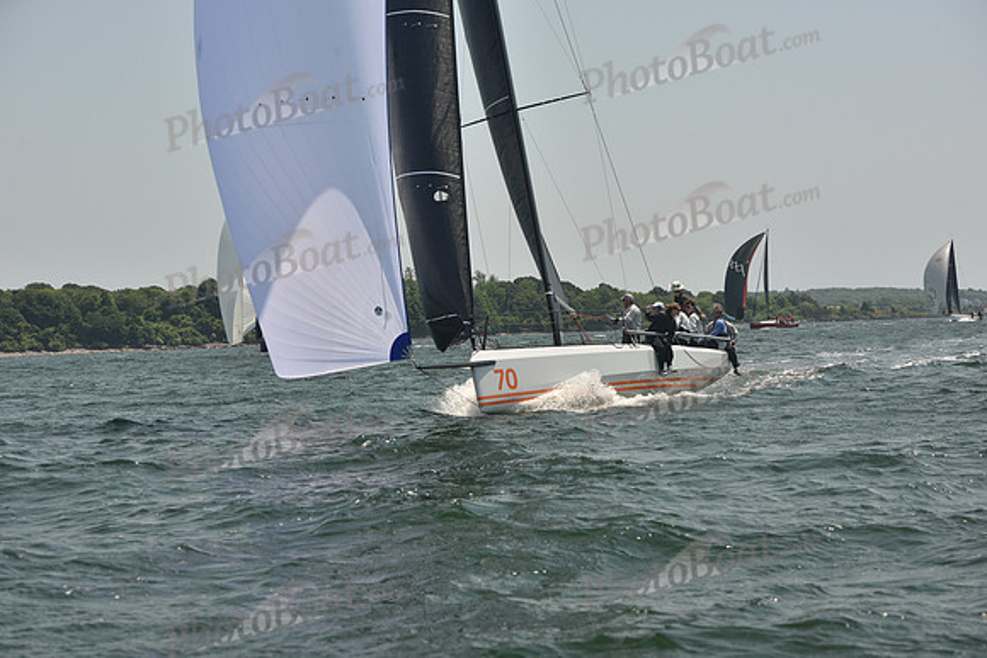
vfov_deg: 17.1
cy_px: 329
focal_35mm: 80
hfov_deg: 25.4
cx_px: 494
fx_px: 2194
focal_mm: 80
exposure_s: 1/640
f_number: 7.1
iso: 250
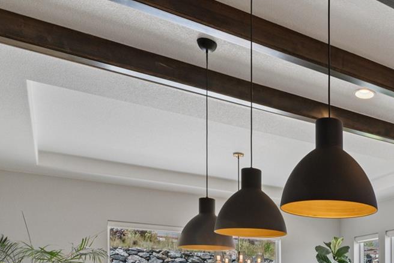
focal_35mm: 40
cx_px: 399
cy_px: 291
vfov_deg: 29.8
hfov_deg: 41.5
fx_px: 440
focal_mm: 11
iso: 250
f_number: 8
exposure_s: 1/13
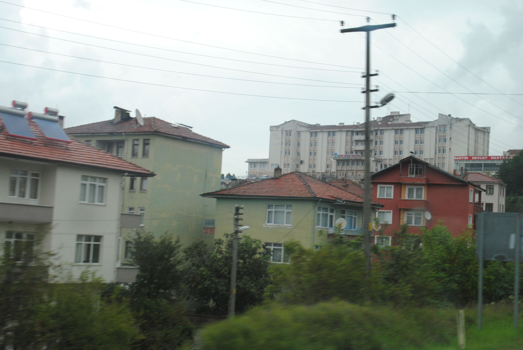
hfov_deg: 36.8
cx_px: 262
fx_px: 785
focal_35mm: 54
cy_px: 175
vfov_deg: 25.1
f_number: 9
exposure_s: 1/100
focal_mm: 36
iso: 400
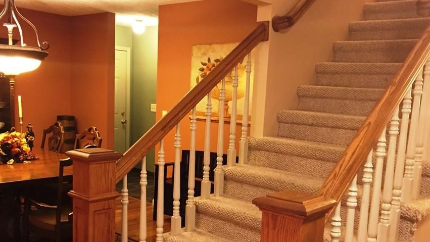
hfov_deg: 52.8
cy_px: 164
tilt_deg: -9.7
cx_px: 217
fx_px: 433
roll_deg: -1.9
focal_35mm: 38
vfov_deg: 30.9
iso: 250
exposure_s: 1/17
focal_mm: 4.15
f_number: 2.2
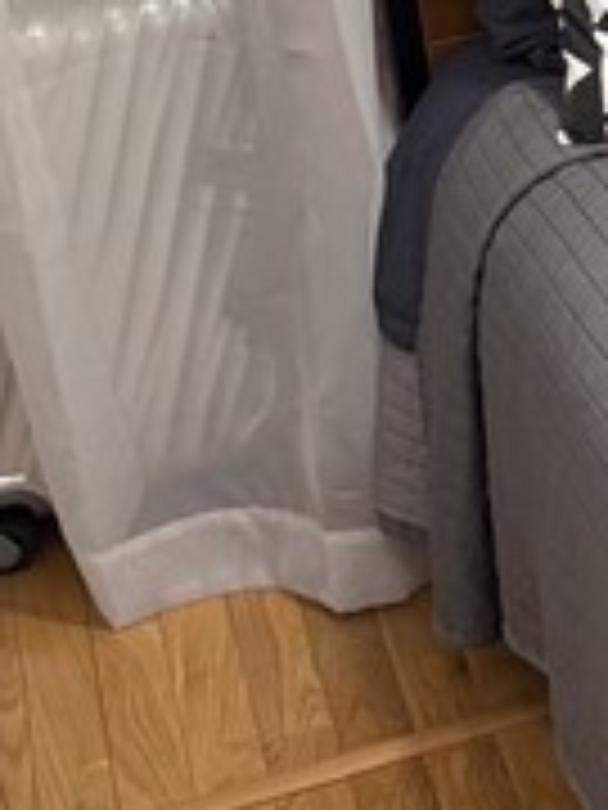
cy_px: -234
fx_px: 3115
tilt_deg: -14.8
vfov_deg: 14.2
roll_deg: +2.2
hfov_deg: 9.5
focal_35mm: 133
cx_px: 1617
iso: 160
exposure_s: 1/60
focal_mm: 6.76
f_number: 1.78
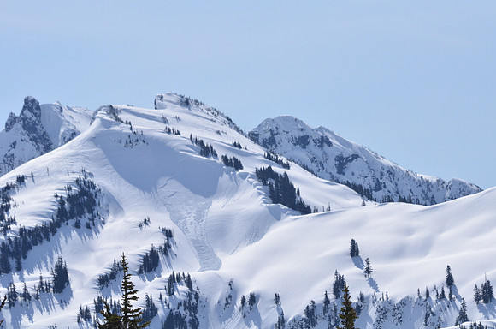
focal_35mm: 225
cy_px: 164
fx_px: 3093
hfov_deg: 9.2
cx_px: 248
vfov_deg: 6.1
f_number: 9
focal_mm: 150
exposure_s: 1/4000
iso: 800
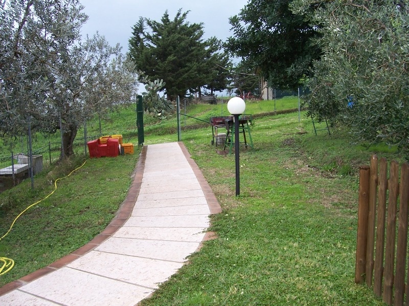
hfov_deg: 54.0
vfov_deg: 41.8
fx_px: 402
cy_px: 153
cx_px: 204
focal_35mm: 34
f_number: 2.7
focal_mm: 5.6
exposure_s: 1/125
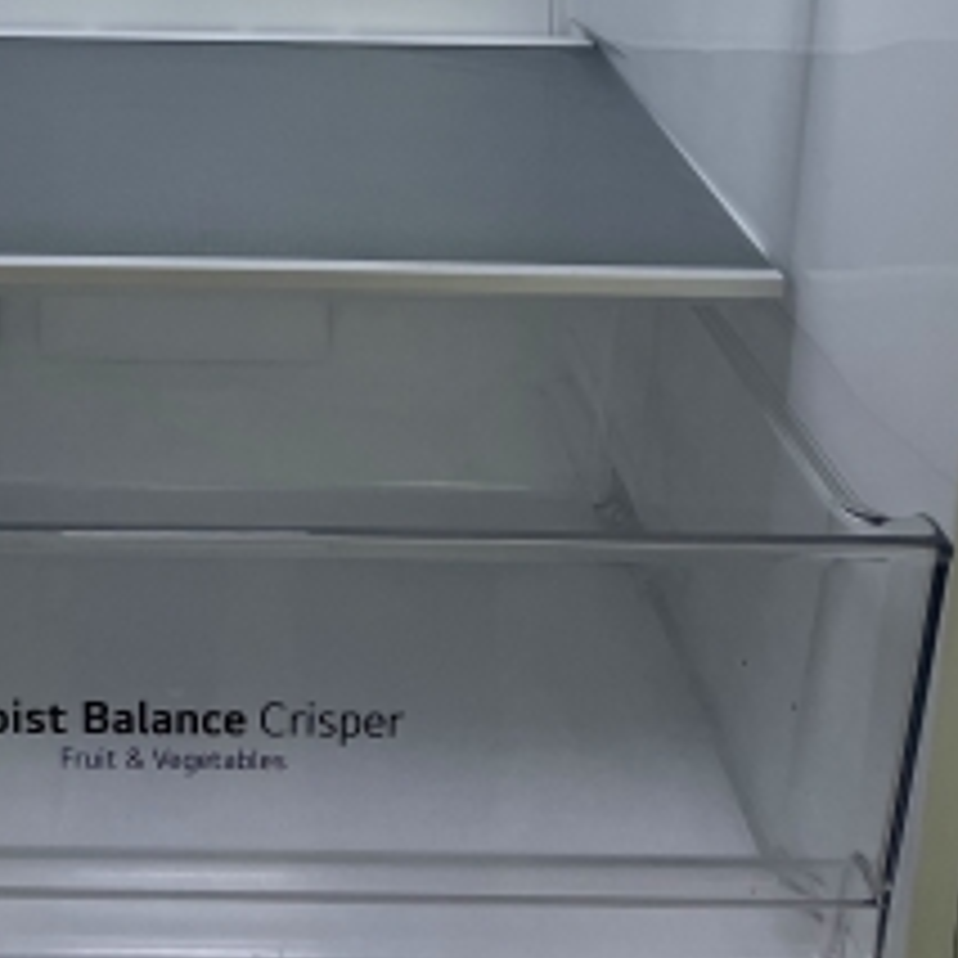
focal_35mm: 54
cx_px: 209
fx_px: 1691
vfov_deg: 28.6
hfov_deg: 30.9
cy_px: -103
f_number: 1.6
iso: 125
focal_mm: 4.2
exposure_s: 1/115
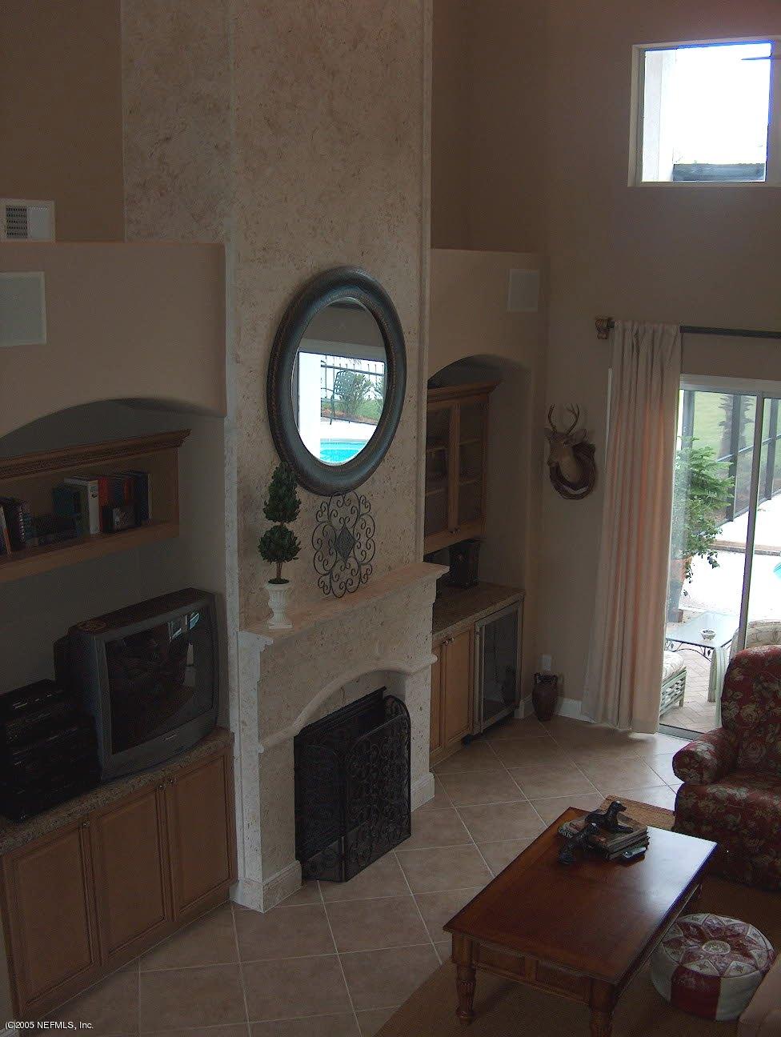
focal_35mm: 37
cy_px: 518
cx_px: 390
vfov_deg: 50.1
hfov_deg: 38.8
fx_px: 1110
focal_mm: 7.6
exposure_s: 1/60
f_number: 2.8
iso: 115
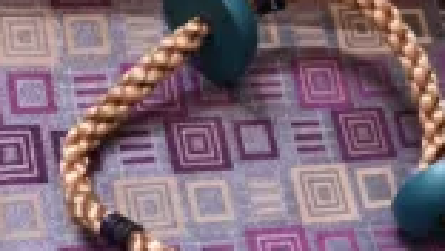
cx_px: 331
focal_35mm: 70
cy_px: 445
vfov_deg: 15.1
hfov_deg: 29.7
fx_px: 827
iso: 500
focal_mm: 4.6
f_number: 2
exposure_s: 1/25
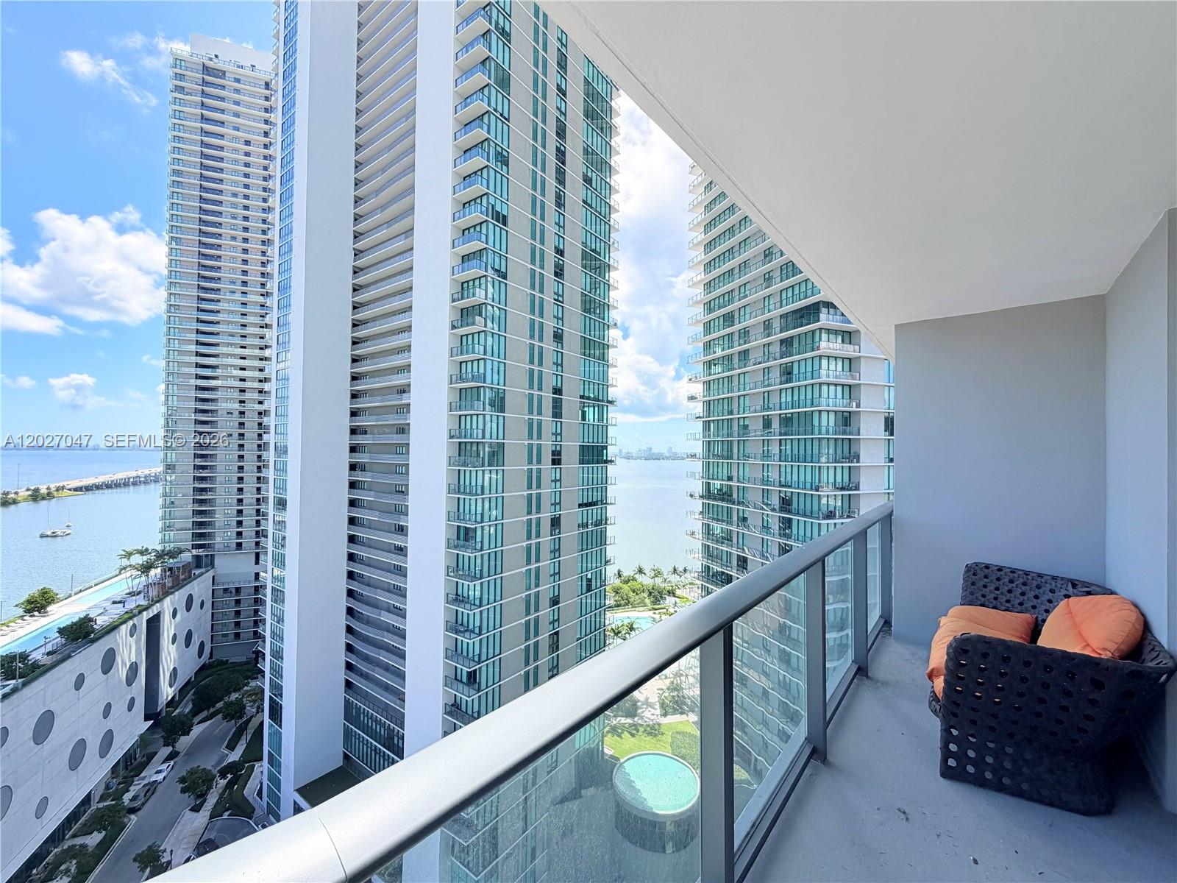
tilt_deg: +1.8
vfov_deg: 85.7
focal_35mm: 14
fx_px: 476
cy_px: 442
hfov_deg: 102.1
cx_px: 588
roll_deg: -1.0
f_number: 2.2
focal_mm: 2.22
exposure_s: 1/760
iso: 40
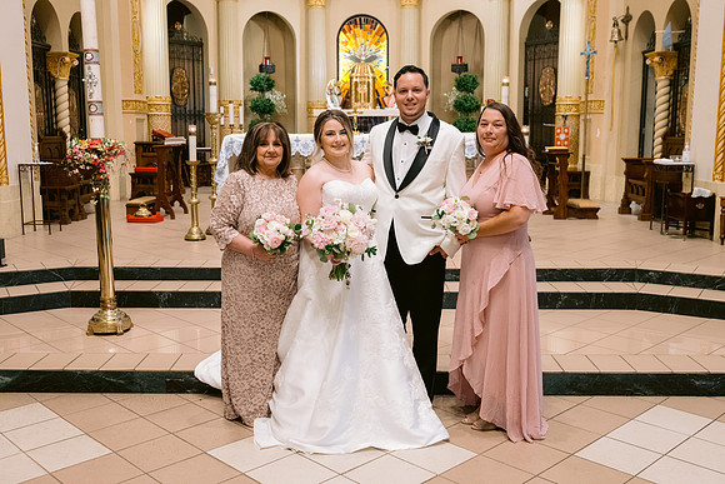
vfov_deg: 35.1
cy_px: 237
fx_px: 764
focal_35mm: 38
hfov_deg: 50.8
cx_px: 356
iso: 1600
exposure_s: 1/125
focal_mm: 35
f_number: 4
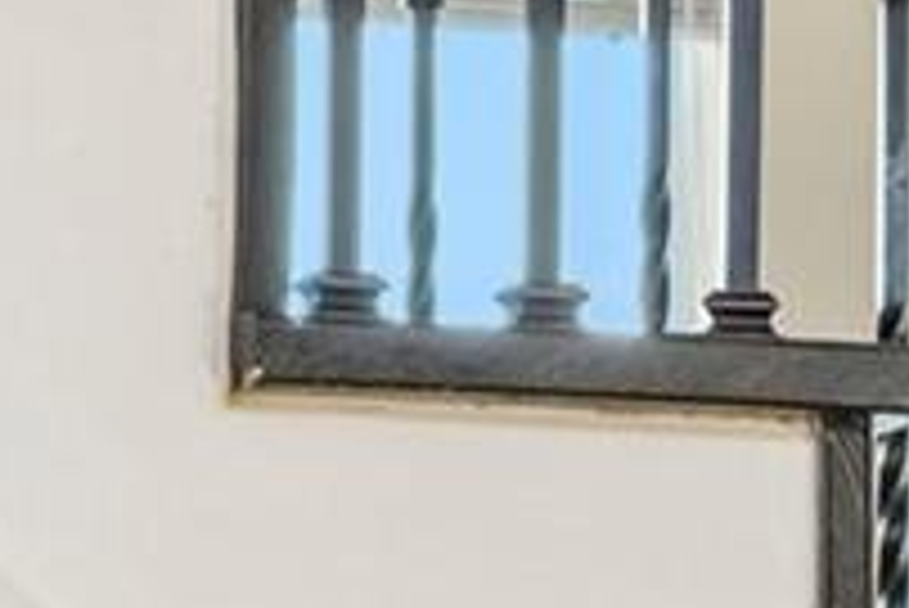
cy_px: 1585
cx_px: 2786
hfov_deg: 4.7
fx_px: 10510
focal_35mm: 416
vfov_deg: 3.3
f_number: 8
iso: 400
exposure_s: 1/30
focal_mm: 35
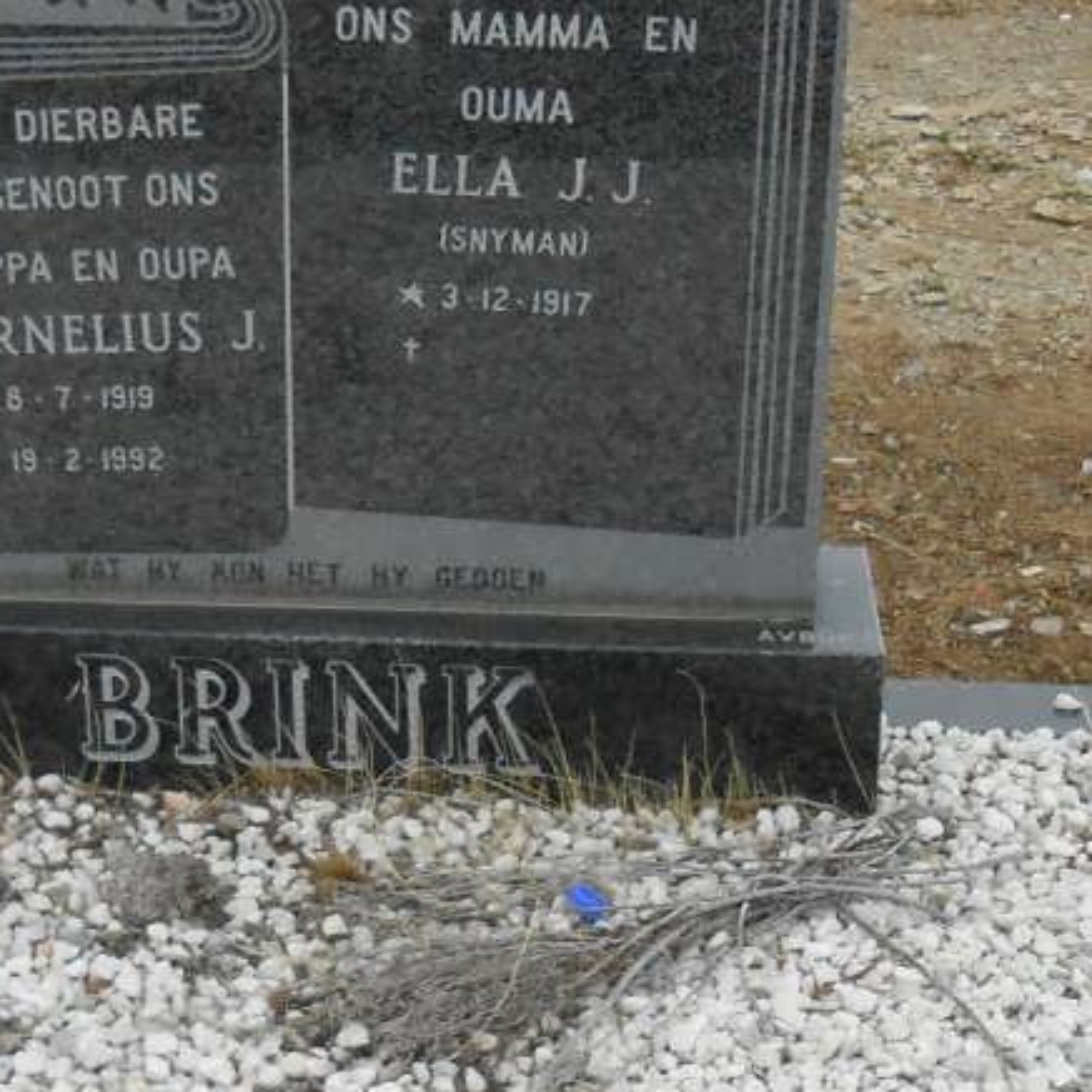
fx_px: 2605
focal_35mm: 73
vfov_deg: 23.7
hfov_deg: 23.2
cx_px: 155
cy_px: 561
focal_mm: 5.3
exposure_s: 1/250
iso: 250
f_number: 3.8
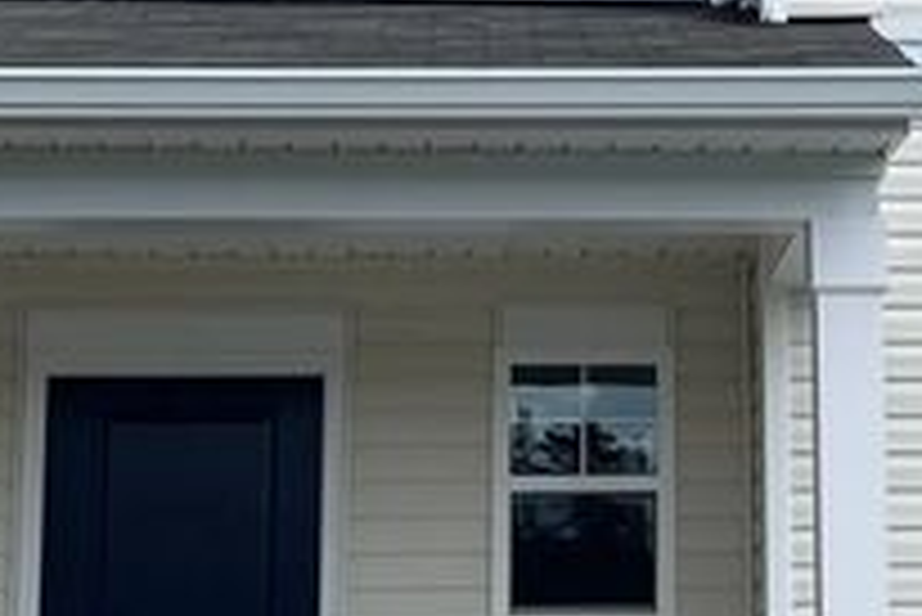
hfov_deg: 15.6
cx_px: 832
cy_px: 58
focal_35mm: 130
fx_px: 3332
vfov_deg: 10.5
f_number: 1.6
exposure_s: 1/3559
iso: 32
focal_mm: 5.1
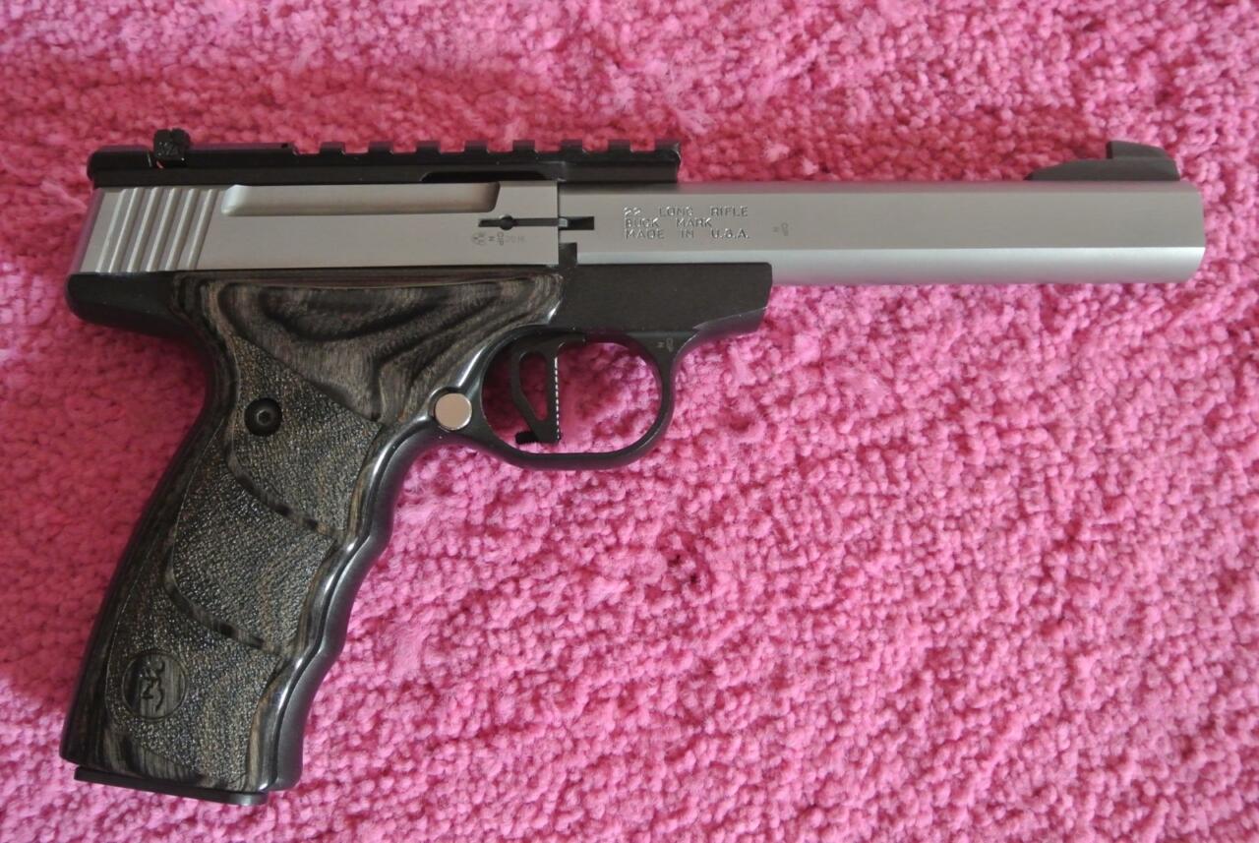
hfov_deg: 51.8
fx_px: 1296
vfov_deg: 36.0
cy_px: 422
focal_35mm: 37
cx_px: 630
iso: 1600
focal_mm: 14
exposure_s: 1/30
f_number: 4
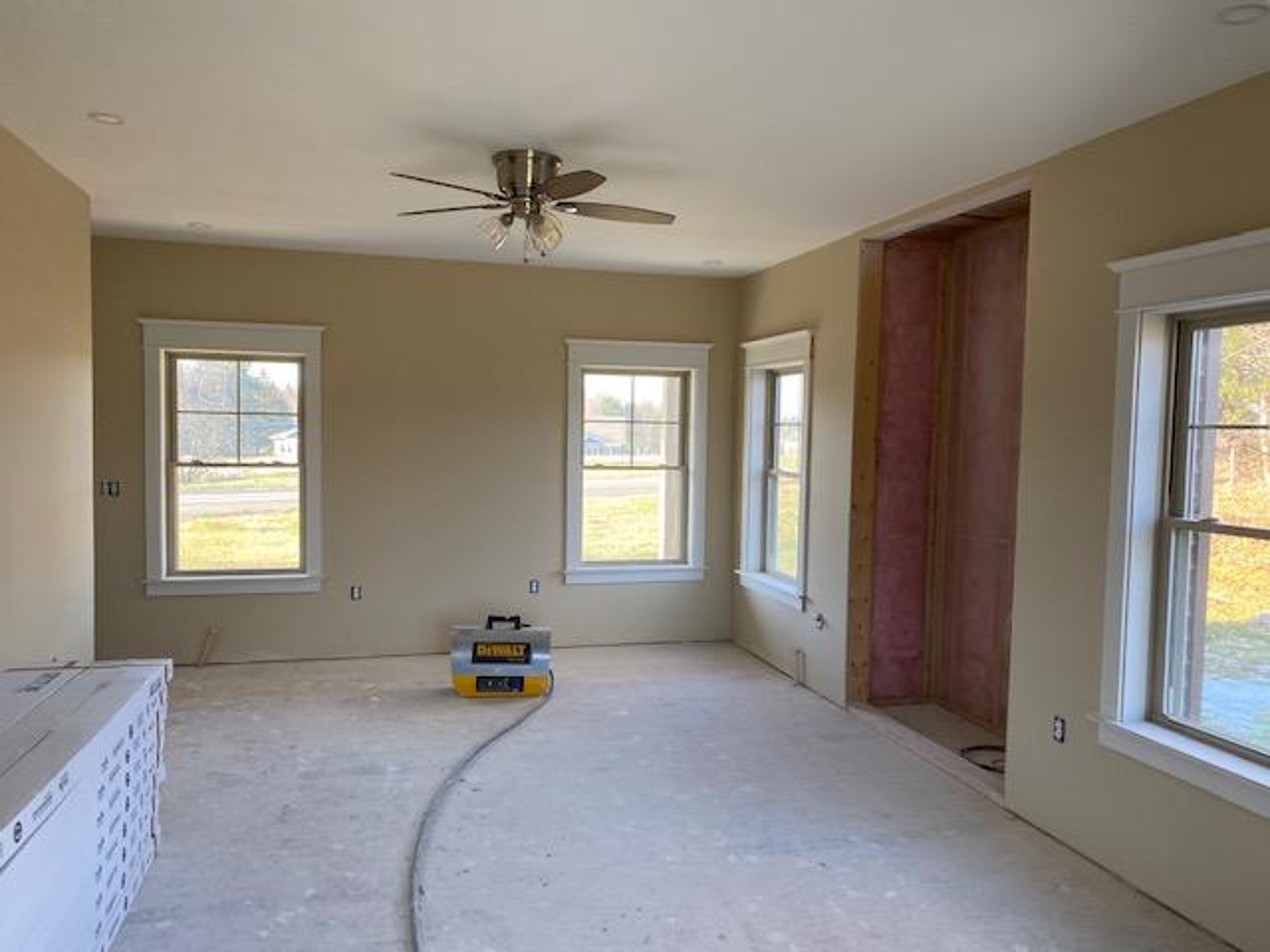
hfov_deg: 67.3
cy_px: 476
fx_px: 954
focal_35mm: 26
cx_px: 635
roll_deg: -1.3
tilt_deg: -3.3
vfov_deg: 53.1
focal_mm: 4.25
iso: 125
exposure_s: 1/121
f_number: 1.8
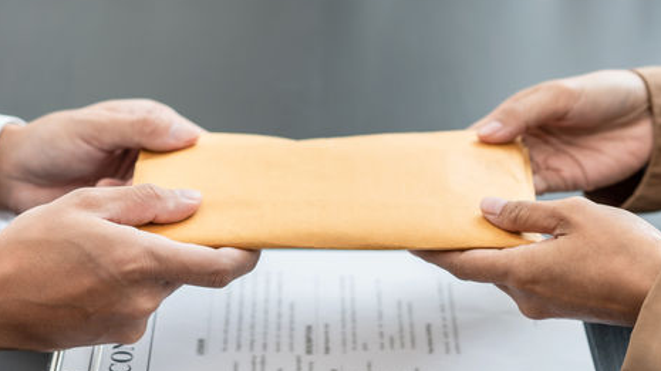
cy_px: 255
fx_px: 1839
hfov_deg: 20.4
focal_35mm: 105
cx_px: 313
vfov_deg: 11.5
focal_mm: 55
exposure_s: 1/200
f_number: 2.8
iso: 200
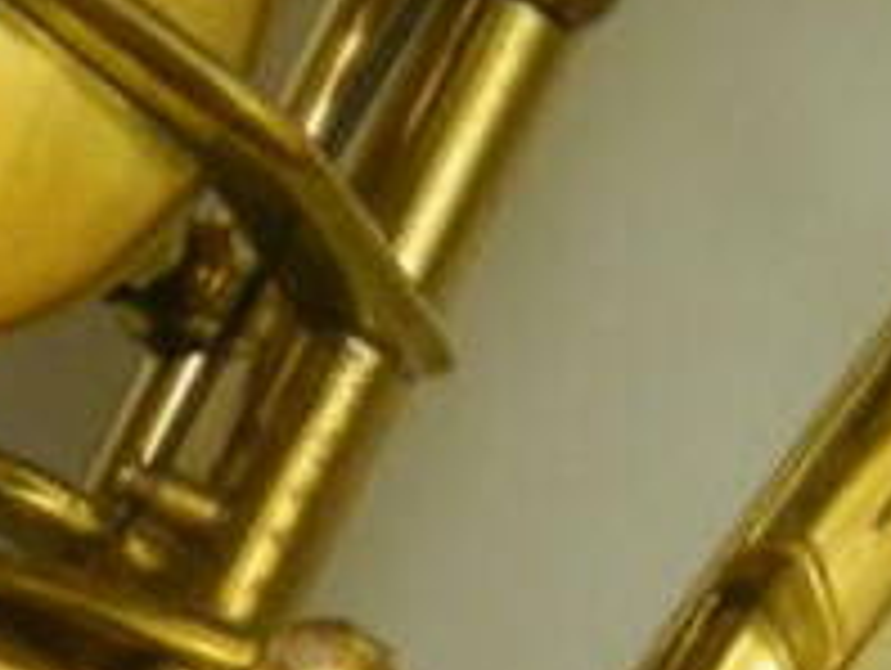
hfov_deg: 1.8
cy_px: -306
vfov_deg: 1.4
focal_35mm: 1091
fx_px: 28116
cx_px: 1627
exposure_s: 1/40
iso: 400
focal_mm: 34
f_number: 5.5
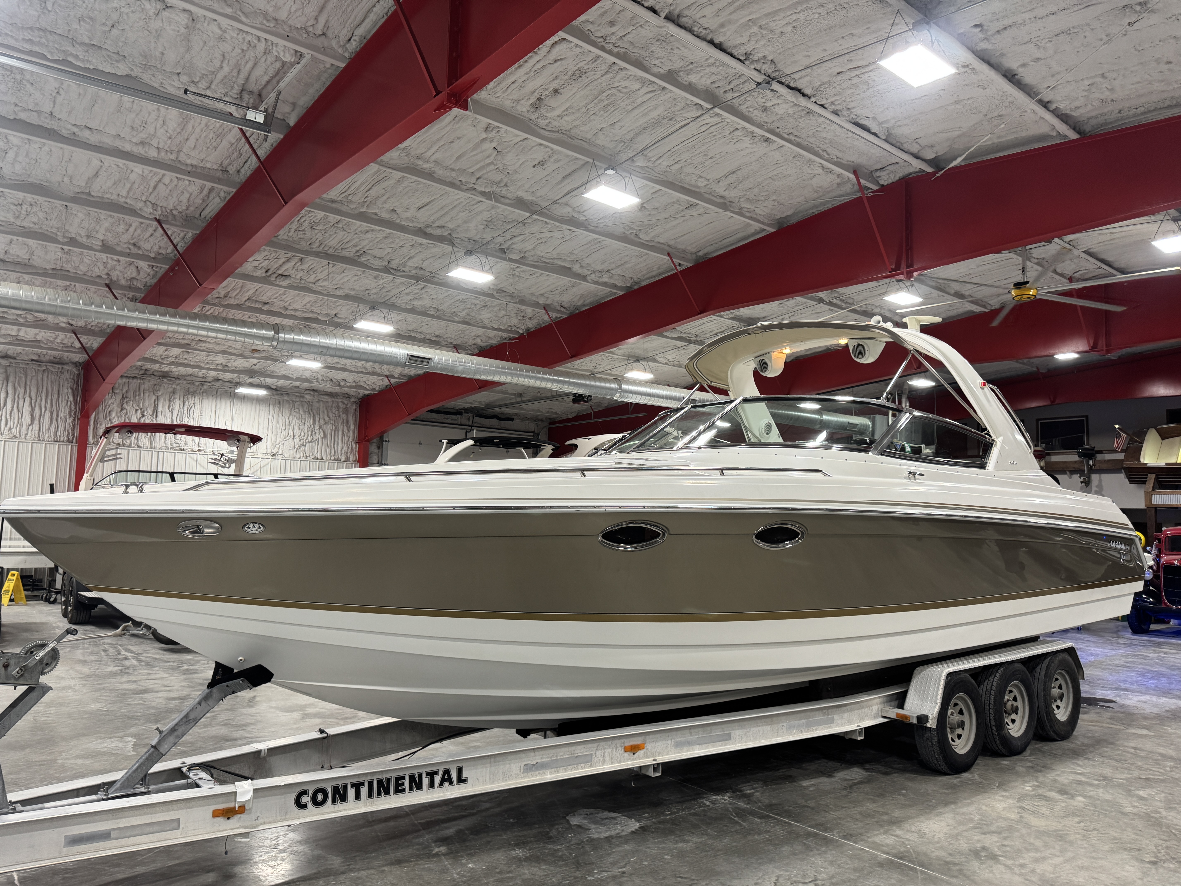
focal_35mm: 24
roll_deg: -0.8
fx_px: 819
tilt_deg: +4.6
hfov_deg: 71.6
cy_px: 443
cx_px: 590
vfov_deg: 56.8
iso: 200
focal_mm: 6.76
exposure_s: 1/120
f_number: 1.78
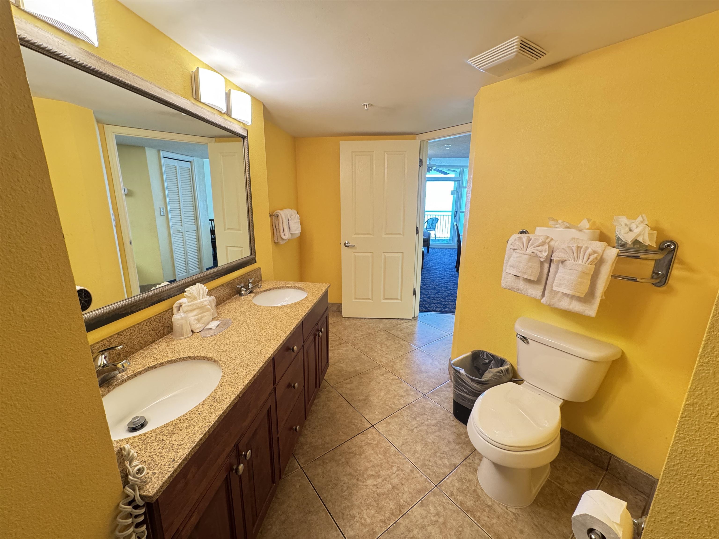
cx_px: 360
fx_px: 291
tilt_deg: -11.8
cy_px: 270
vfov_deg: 85.7
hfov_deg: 102.1
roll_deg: +1.1
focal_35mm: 14
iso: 250
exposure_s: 1/60
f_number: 2.2
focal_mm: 2.22
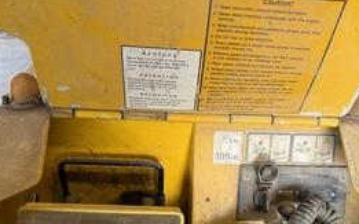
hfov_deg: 50.4
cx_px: 180
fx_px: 381
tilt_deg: -40.0
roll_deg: -5.4
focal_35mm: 39
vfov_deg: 31.3
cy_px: 199
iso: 200
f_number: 1.78
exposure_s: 1/121
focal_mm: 6.76
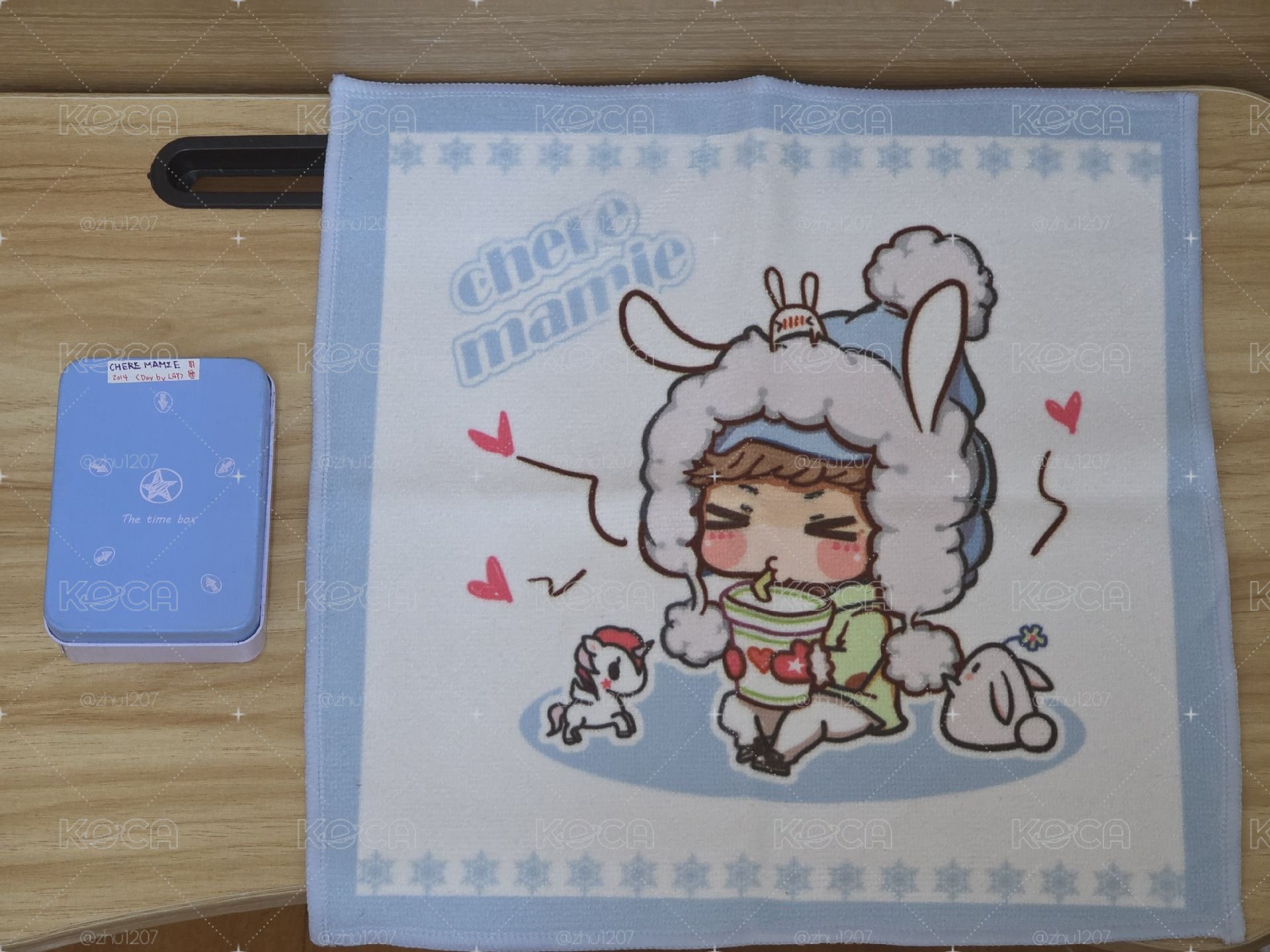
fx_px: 4219
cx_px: 635
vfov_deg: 12.9
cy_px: 476
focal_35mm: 115
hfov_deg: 17.1
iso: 640
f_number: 3.4
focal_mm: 18.6
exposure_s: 1/60
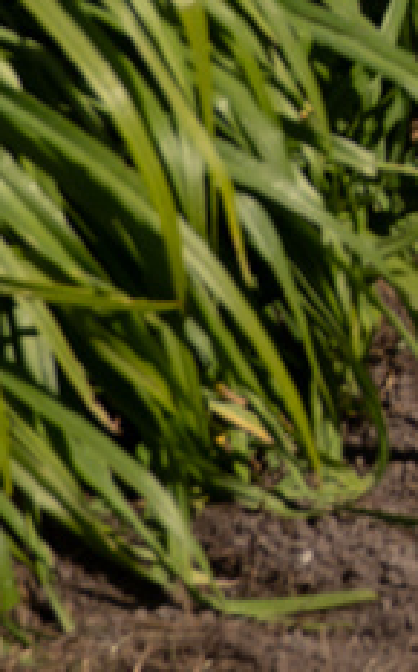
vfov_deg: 7.0
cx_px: 1196
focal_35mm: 278
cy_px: -1167
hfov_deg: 4.5
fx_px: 5083
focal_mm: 31
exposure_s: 1/1600
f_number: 4.5
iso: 100
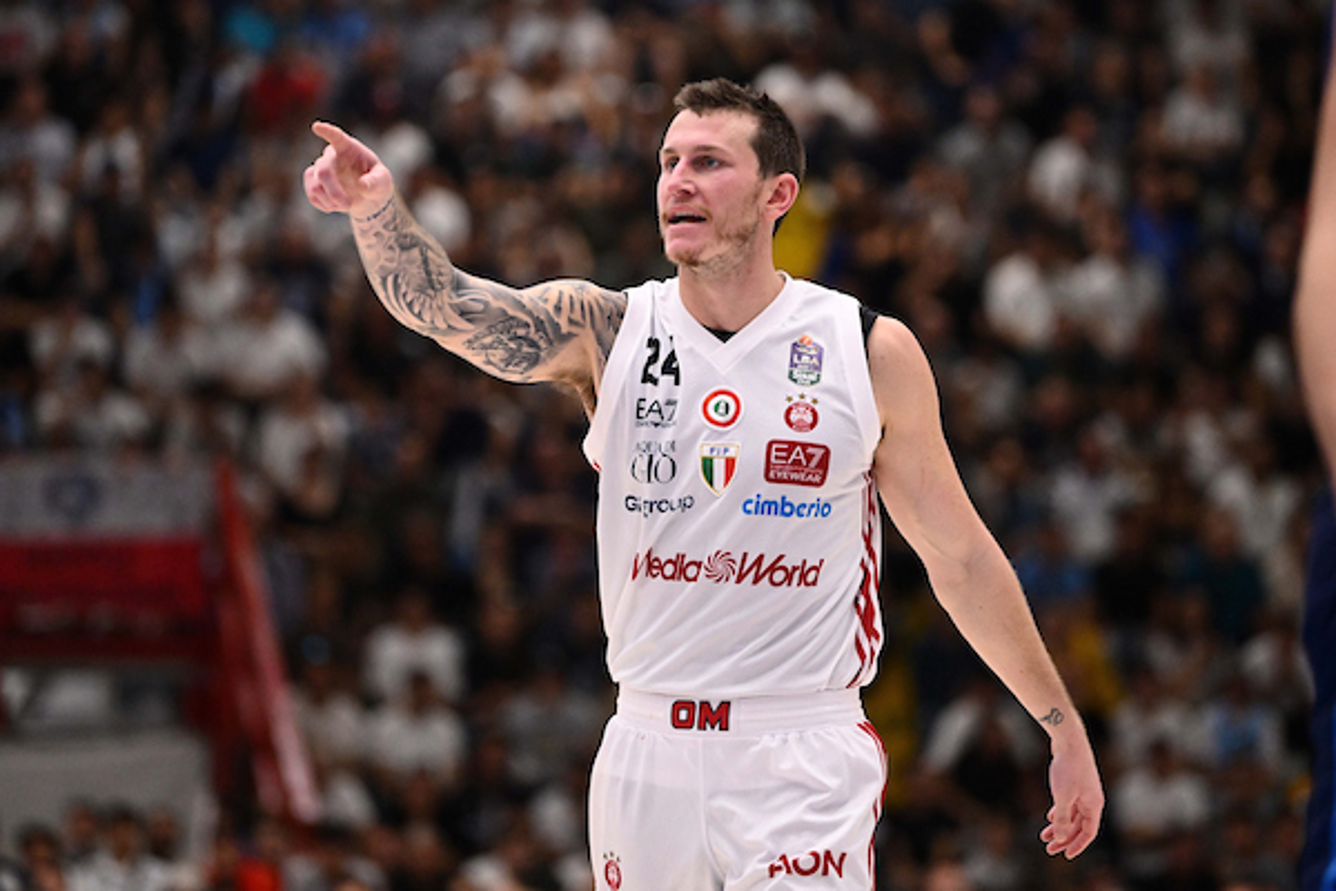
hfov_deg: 11.7
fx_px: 6494
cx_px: 668
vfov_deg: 7.8
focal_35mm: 175
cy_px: 446
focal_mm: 175
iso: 5000
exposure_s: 1/1250
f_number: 2.8
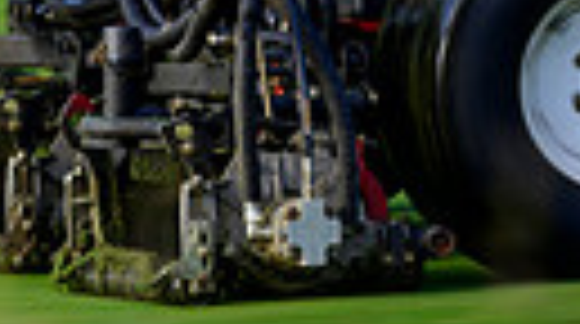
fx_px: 21737
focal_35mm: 1416
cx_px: 431
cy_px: -532
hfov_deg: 1.5
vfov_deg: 0.9
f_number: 11
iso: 64
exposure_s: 1/25
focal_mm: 250
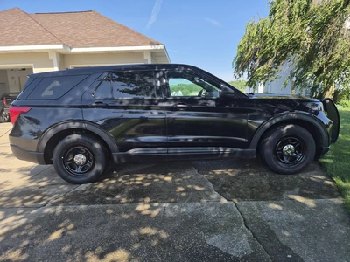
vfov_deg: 58.9
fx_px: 233
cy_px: 131
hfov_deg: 73.9
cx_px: 175
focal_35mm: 23
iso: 80
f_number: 1.8
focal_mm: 5.4
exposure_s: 1/2920
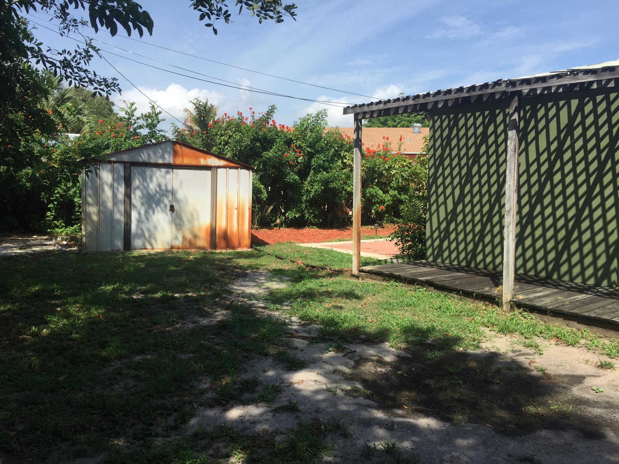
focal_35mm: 29
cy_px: 232
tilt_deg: -3.0
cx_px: 310
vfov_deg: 48.2
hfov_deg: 61.7
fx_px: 519
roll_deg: -0.8
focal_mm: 4.15
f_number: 2.2
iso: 32
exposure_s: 1/1980
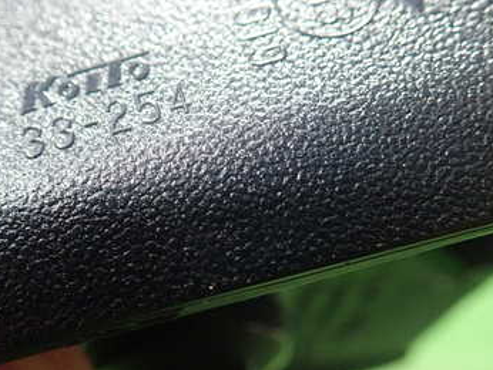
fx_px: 741
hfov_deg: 36.6
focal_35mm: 52
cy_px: 206
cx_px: 182
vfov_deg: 28.0
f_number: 2.3
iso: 800
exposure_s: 1/80
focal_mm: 5.5
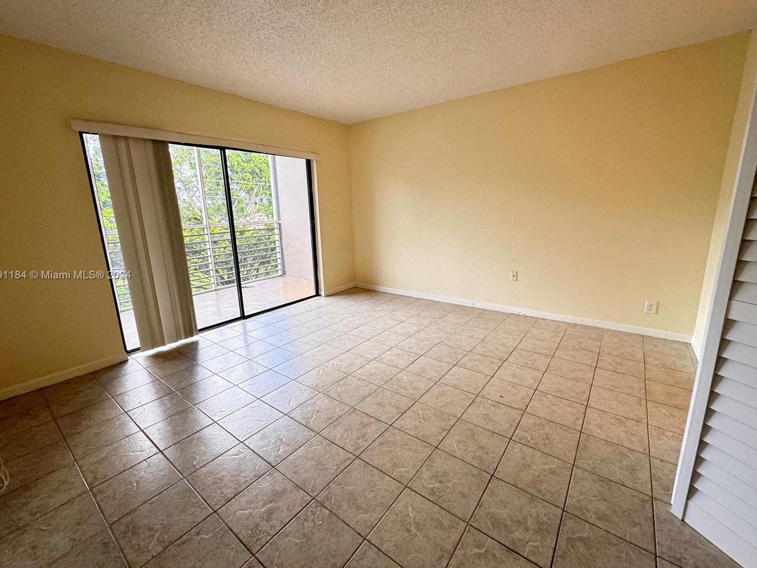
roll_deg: +2.9
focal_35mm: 15
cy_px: 276
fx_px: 328
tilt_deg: -13.2
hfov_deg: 98.2
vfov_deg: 81.7
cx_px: 375
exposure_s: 1/60
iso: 160
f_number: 2.2
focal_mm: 2.22
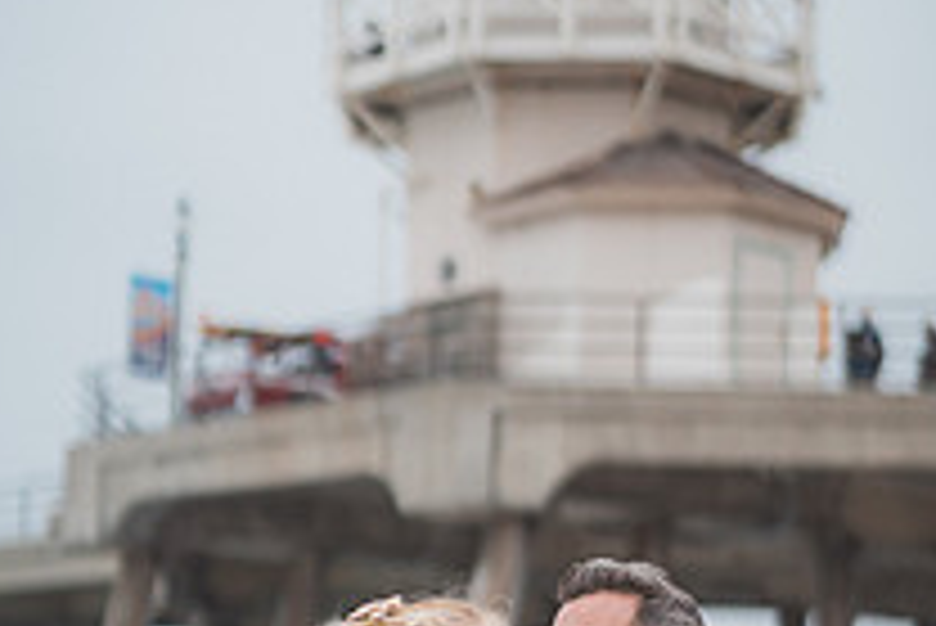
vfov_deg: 12.5
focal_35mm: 108
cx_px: 405
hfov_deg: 18.9
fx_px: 2810
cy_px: 671
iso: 160
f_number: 1.4
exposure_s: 1/4000
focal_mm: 50
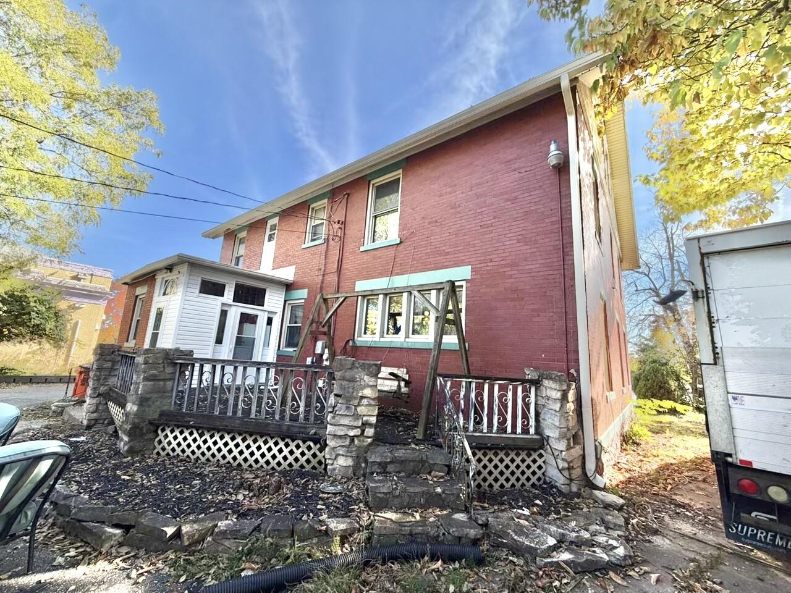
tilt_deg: +11.3
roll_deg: -3.9
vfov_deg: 85.7
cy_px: 296
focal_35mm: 14
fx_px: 320
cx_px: 396
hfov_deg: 102.1
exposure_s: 1/602
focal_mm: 2.22
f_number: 2.2
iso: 40
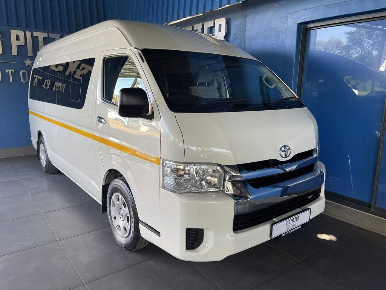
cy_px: 145
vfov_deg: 54.9
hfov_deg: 69.4
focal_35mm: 25
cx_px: 193
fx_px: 279
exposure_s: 1/121
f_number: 1.6
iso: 64
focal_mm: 5.1
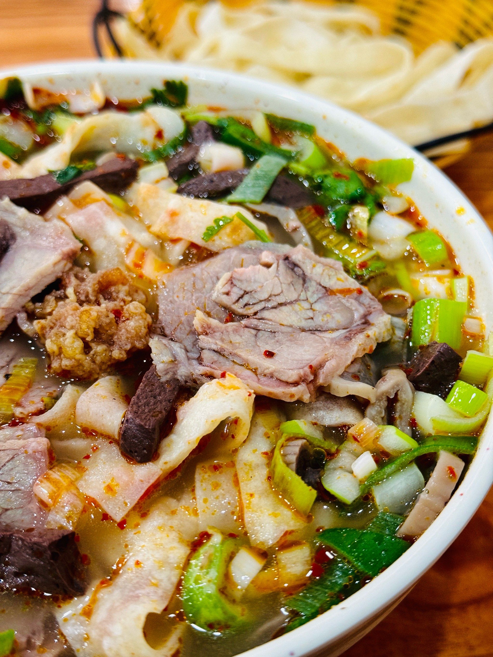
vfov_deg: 39.7
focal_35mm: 48
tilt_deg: -45.7
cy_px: 328
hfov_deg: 30.3
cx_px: 246
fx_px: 911
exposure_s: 1/50
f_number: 1.78
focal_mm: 6.86
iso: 160
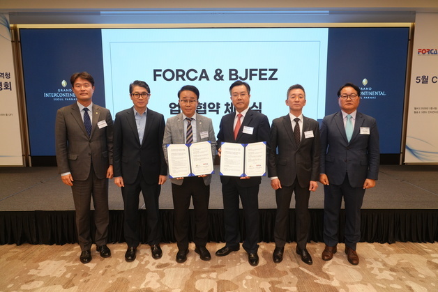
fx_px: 292
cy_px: 146
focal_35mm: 24
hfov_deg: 73.7
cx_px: 219
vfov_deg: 53.2
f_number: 5.6
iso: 1600
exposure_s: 1/200
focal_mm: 24
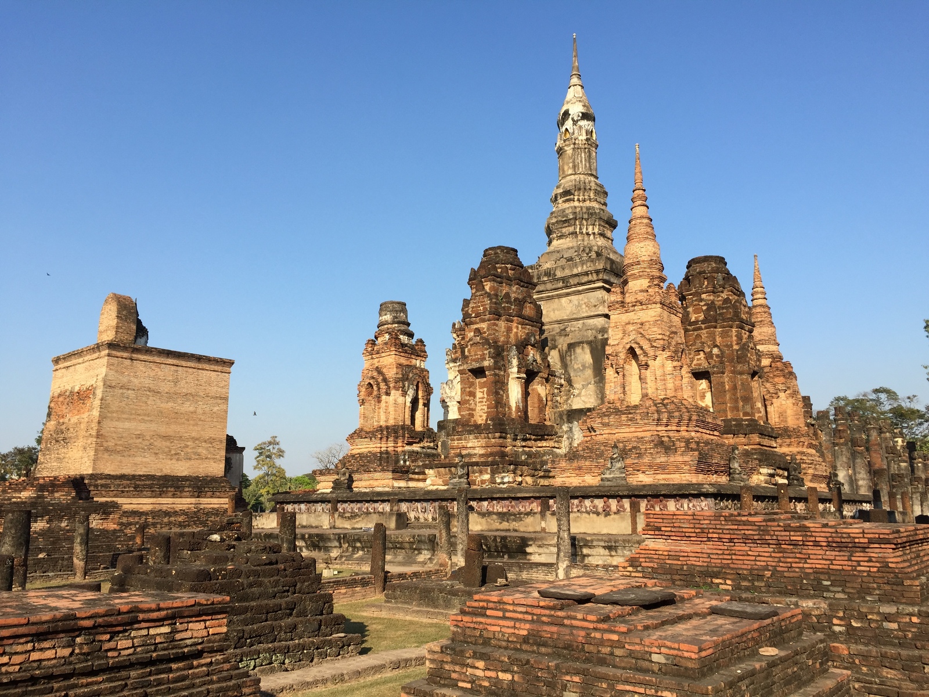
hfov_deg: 61.7
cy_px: 348
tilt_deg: +10.6
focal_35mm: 29
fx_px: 778
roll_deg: -0.5
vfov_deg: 48.2
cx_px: 464
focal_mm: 4.15
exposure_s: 1/1464
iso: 32
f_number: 2.2
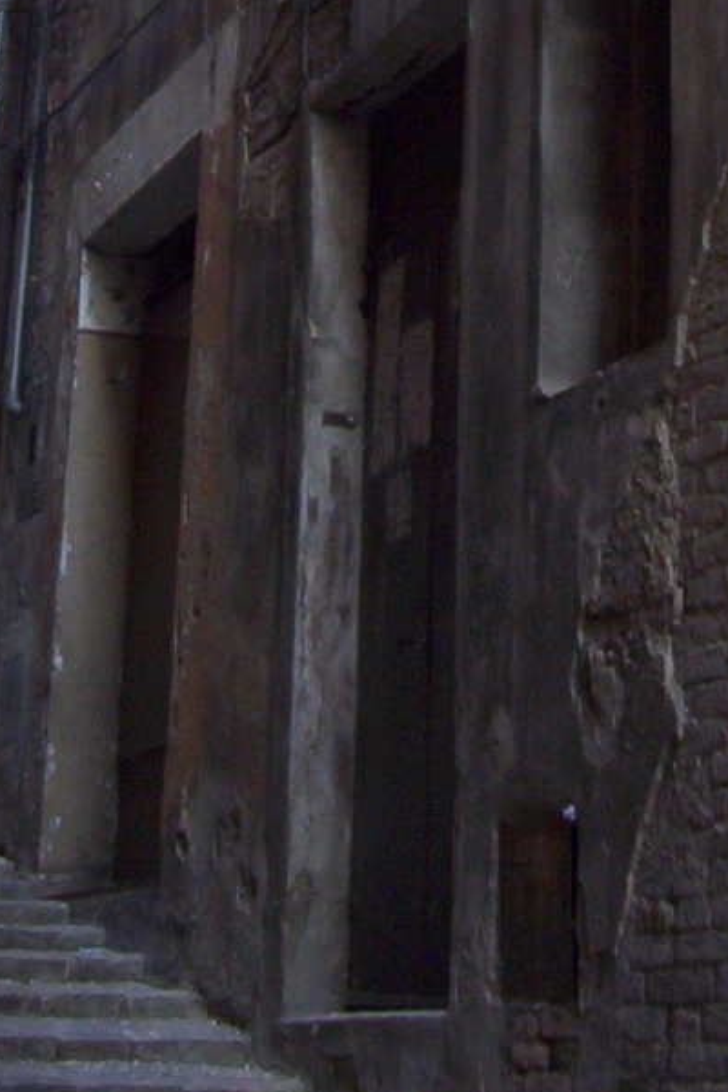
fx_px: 3094
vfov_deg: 19.2
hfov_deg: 13.3
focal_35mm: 102
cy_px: -104
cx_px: 644
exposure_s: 1/278
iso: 100
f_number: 2.76
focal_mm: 5.54
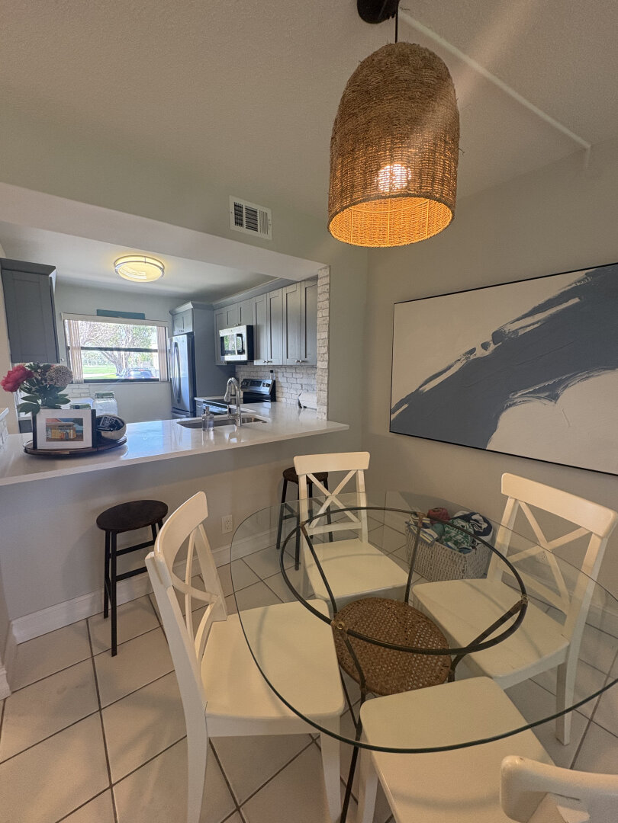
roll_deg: -0.7
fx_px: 333
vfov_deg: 102.1
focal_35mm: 14
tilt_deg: -7.5
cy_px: 412
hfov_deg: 85.7
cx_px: 309
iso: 250
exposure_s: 1/120
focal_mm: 2.22
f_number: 2.2
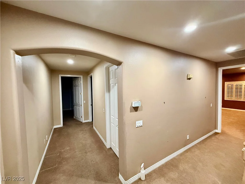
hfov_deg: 102.1
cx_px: 122
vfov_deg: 85.7
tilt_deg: -3.2
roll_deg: +0.9
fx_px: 99
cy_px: 92
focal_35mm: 14
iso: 400
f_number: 2.2
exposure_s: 1/60
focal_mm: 2.22
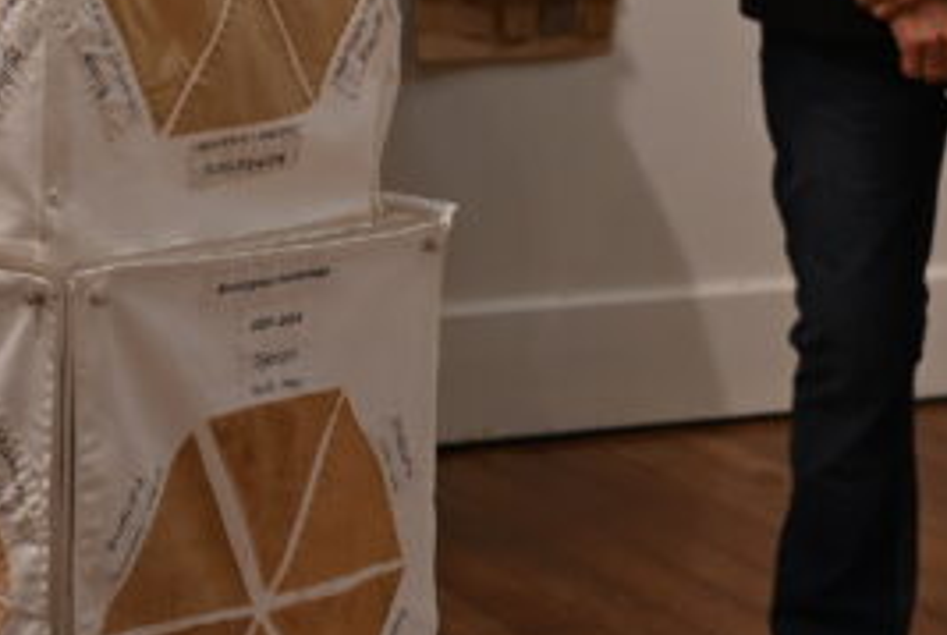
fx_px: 3531
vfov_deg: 9.9
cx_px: 312
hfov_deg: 15.2
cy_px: -376
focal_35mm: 134
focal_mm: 35
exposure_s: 1/250
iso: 400
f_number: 3.2
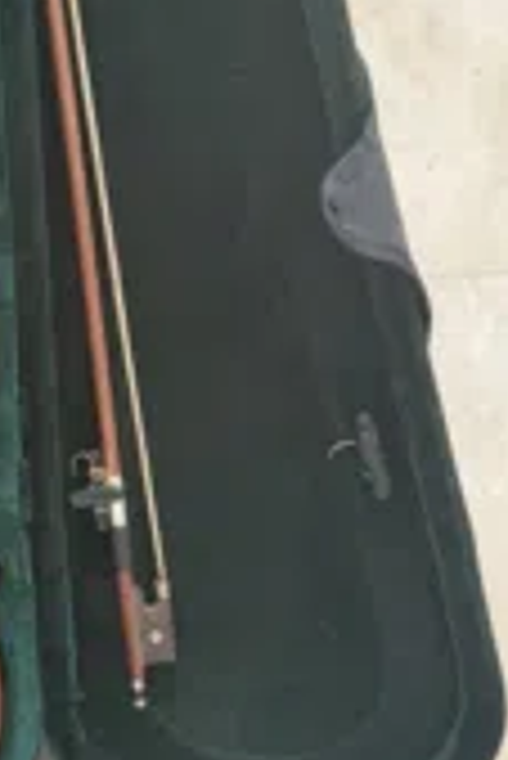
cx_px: 40
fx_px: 1246
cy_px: 243
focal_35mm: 59
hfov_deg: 22.4
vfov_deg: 33.6
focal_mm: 6.76
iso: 640
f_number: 1.78
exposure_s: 1/33
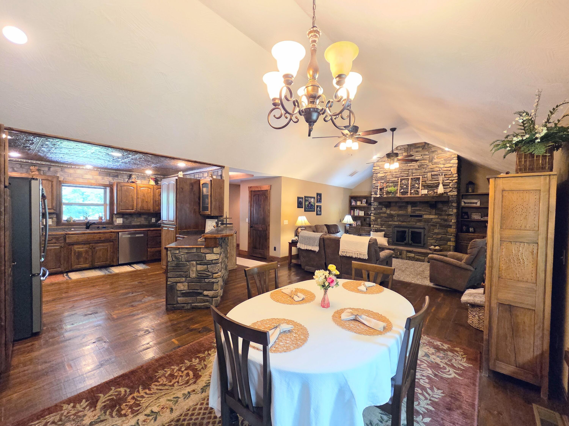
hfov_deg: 106.2
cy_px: 213
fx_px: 214
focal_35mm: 13
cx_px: 284
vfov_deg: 89.9
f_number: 2.2
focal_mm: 2.2
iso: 1000
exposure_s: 1/60
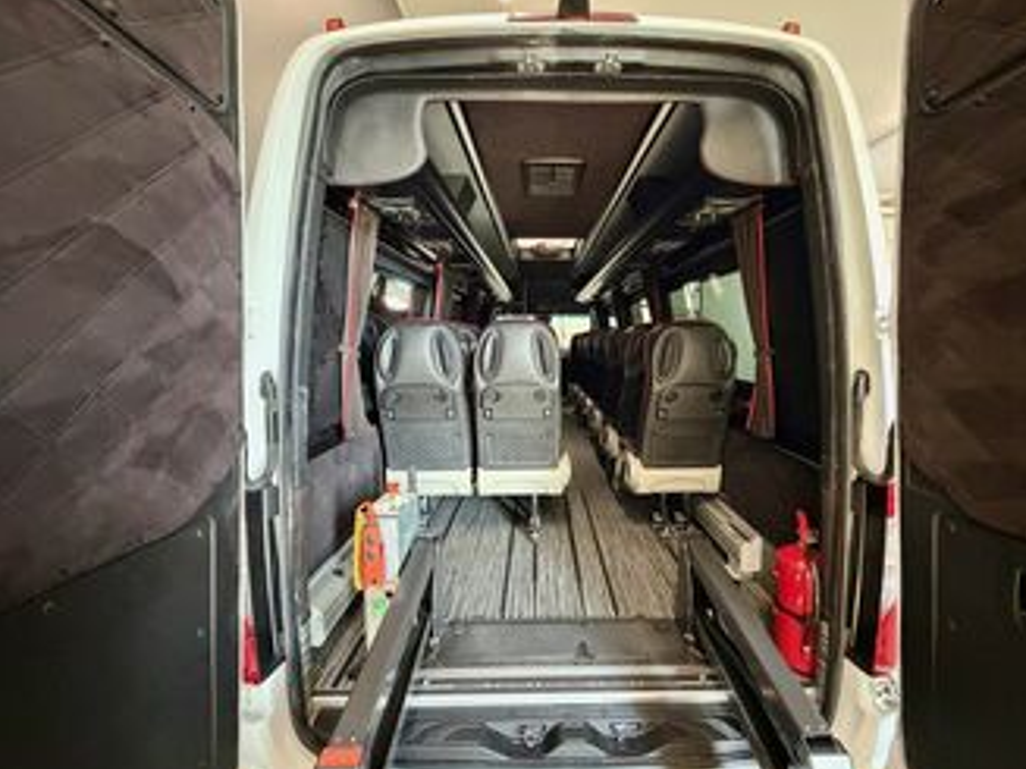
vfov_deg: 81.7
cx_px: 546
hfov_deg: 98.1
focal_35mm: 15
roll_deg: +0.4
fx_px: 444
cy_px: 375
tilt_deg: -4.9
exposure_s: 1/50
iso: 1250
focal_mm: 2.22
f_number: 2.2
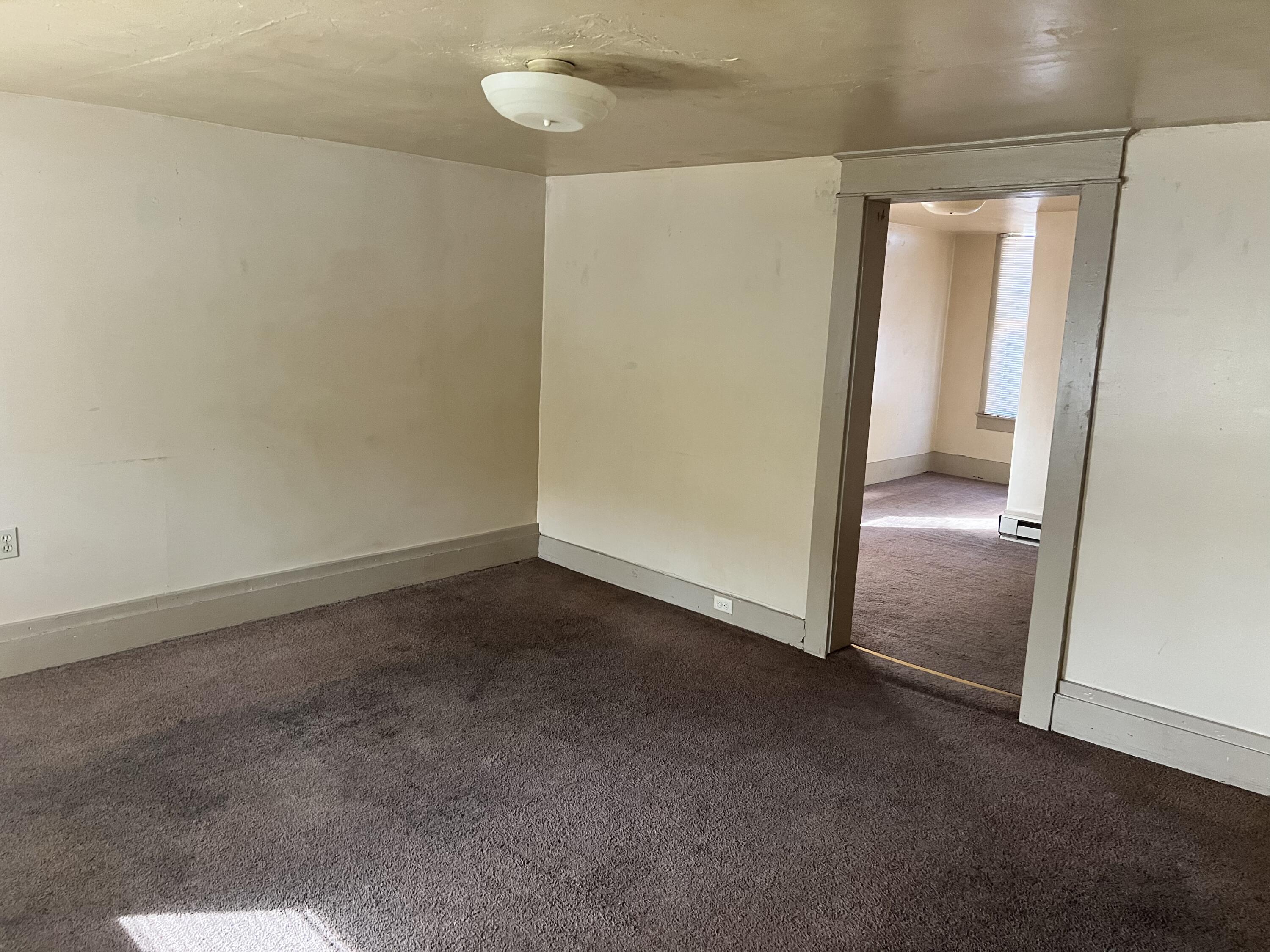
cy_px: 476
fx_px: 954
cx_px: 635
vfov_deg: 53.1
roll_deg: -1.5
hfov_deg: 67.3
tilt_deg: -8.9
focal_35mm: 26
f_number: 1.5
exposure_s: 1/60
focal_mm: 5.7
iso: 200
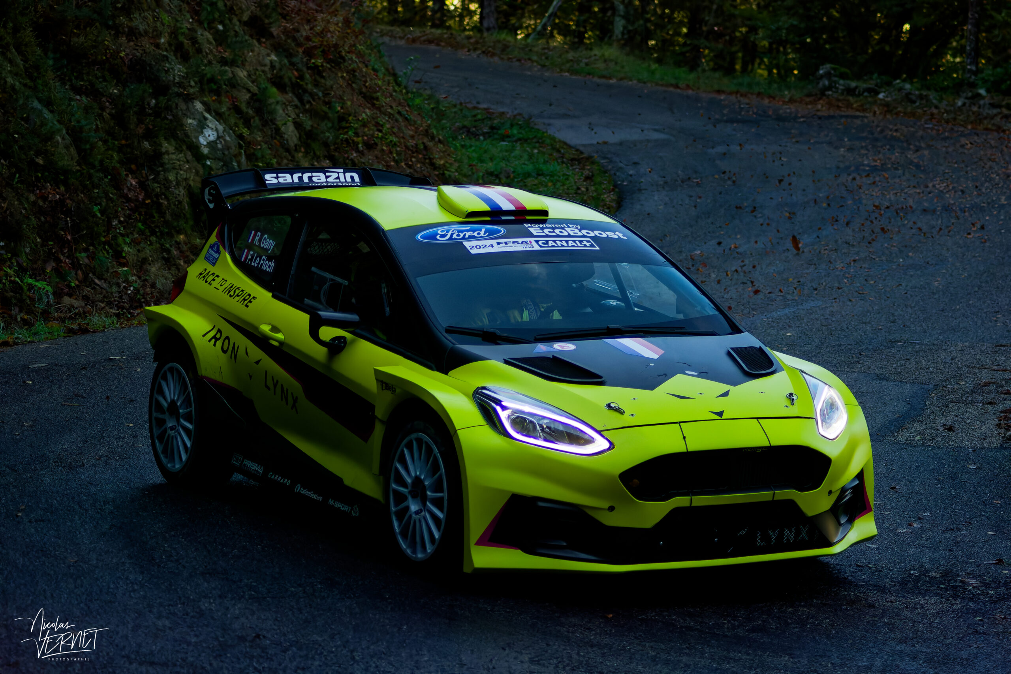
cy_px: 337
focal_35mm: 105
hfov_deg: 19.5
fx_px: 2949
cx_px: 506
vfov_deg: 13.0
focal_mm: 70
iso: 3200
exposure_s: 1/6400
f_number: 4
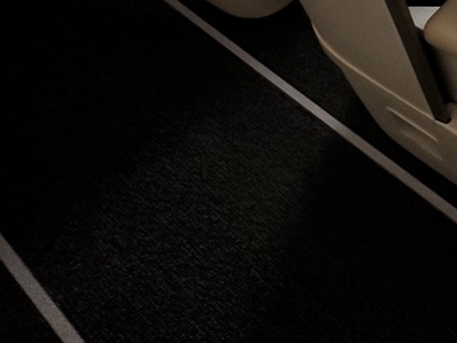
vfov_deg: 25.8
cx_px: 662
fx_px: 555
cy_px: -167
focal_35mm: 42
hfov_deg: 29.8
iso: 250
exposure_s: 1/111
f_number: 2.2
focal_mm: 2.22
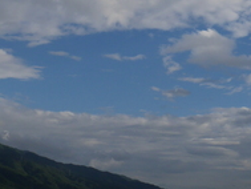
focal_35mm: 76
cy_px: 43
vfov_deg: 19.2
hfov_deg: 24.0
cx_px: 276
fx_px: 551
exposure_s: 1/500
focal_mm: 12
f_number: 9
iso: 200
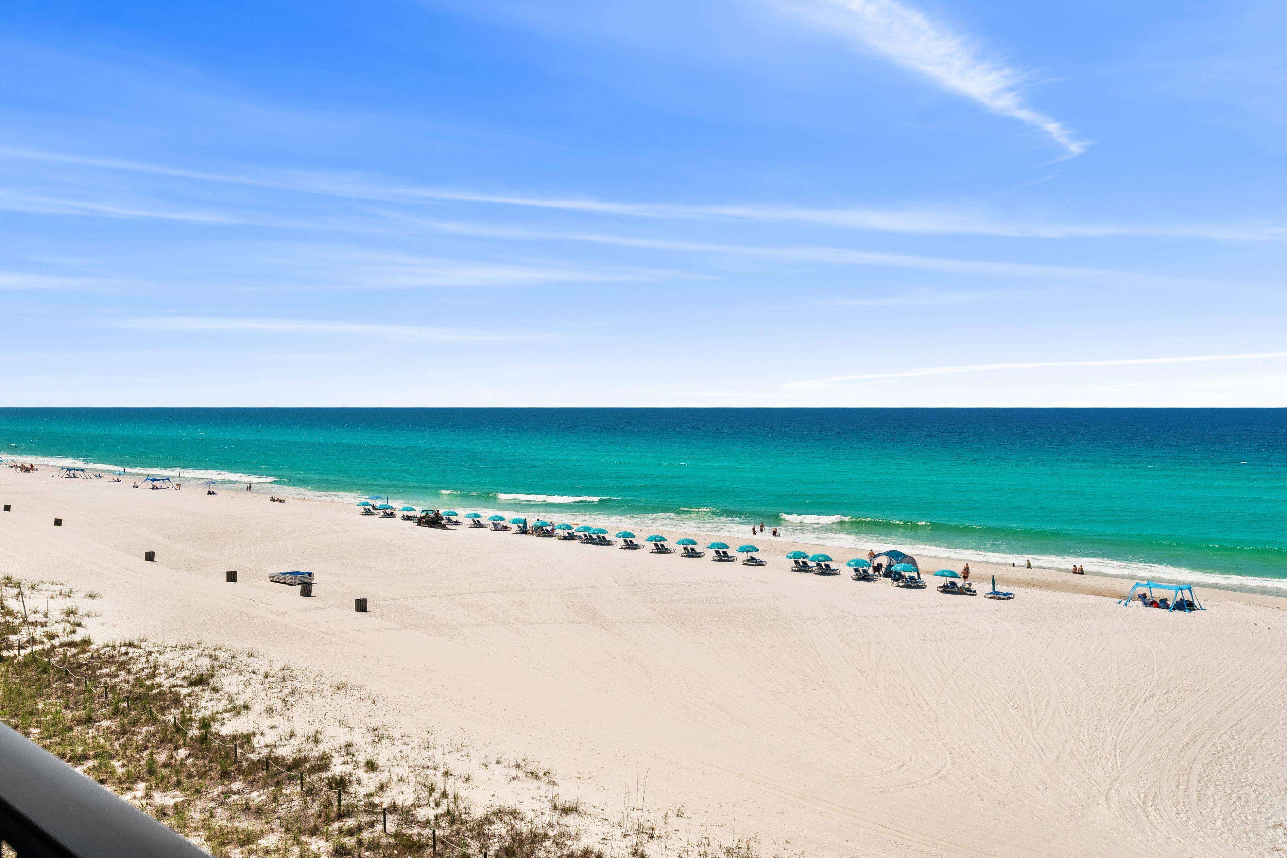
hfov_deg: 63.7
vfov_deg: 45.0
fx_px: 1037
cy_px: 429
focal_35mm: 29
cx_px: 644
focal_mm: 19.5
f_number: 8
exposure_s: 1/1600
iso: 400
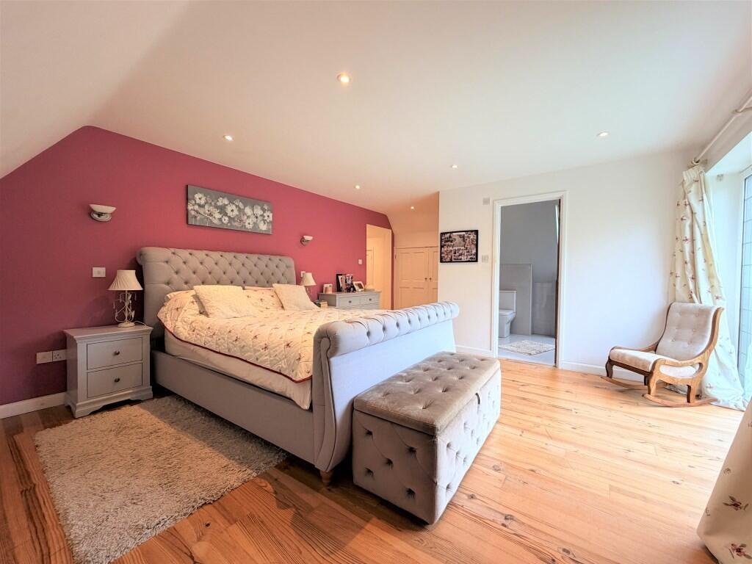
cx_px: 376
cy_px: 282
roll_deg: +0.0
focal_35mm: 14
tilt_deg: -1.1
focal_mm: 2.22
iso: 125
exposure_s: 1/100
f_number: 2.2
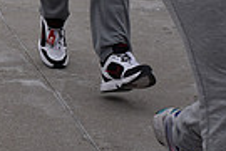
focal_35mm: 155
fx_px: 973
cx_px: -124
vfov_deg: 8.4
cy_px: -160
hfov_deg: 12.5
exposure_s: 1/400
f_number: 10
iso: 400
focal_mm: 36
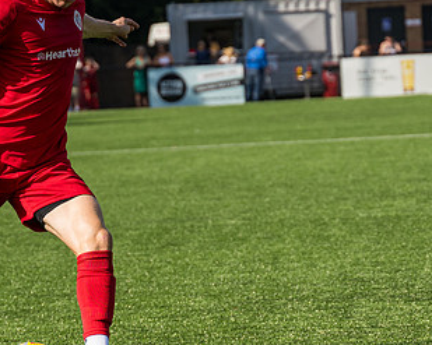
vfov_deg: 5.1
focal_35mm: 302
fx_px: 3860
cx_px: 43
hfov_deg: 6.4
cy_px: 194
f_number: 4.5
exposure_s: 1/1600
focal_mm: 98
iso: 200
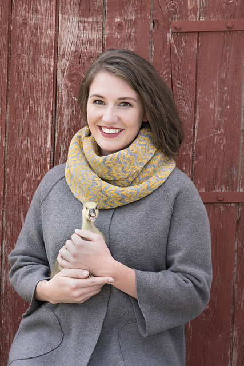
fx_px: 864
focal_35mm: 85
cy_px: 183
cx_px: 122
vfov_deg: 23.9
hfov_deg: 16.1
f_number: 6.3
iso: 320
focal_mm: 85
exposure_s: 1/250
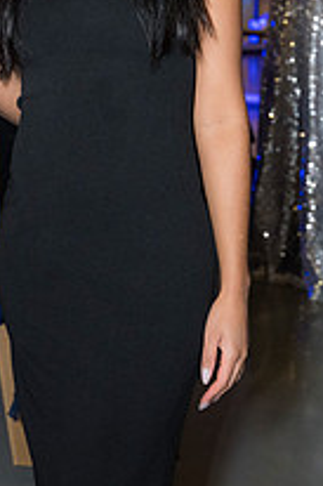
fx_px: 1267
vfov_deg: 21.0
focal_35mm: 94
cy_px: 5
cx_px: 66
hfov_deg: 14.4
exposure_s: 1/160
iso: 3200
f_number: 4
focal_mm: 43
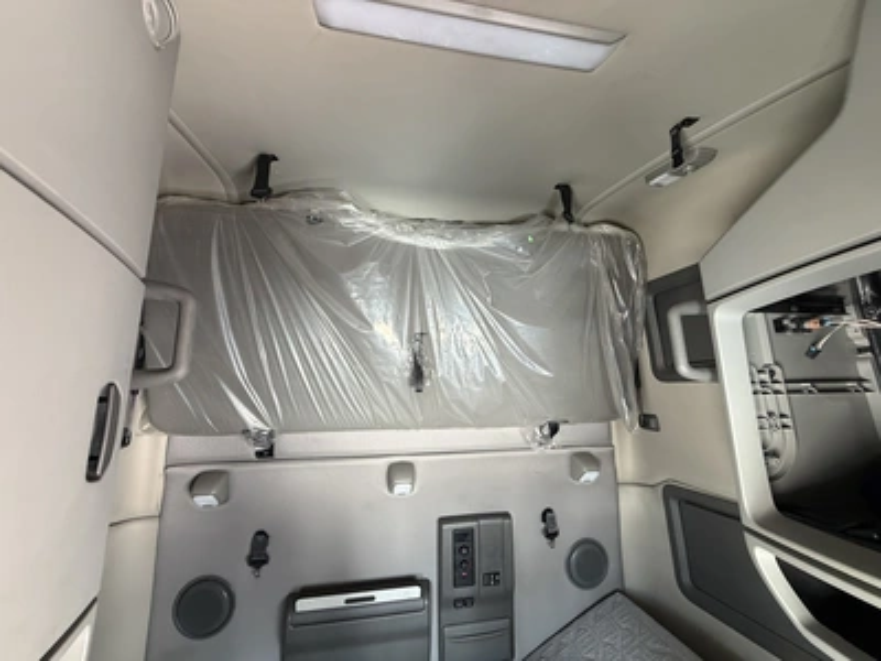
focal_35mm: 14
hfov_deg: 102.1
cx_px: 440
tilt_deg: +10.9
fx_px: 356
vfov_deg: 85.7
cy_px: 330
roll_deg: +1.0
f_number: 2.2
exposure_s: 1/60
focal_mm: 2.22
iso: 400
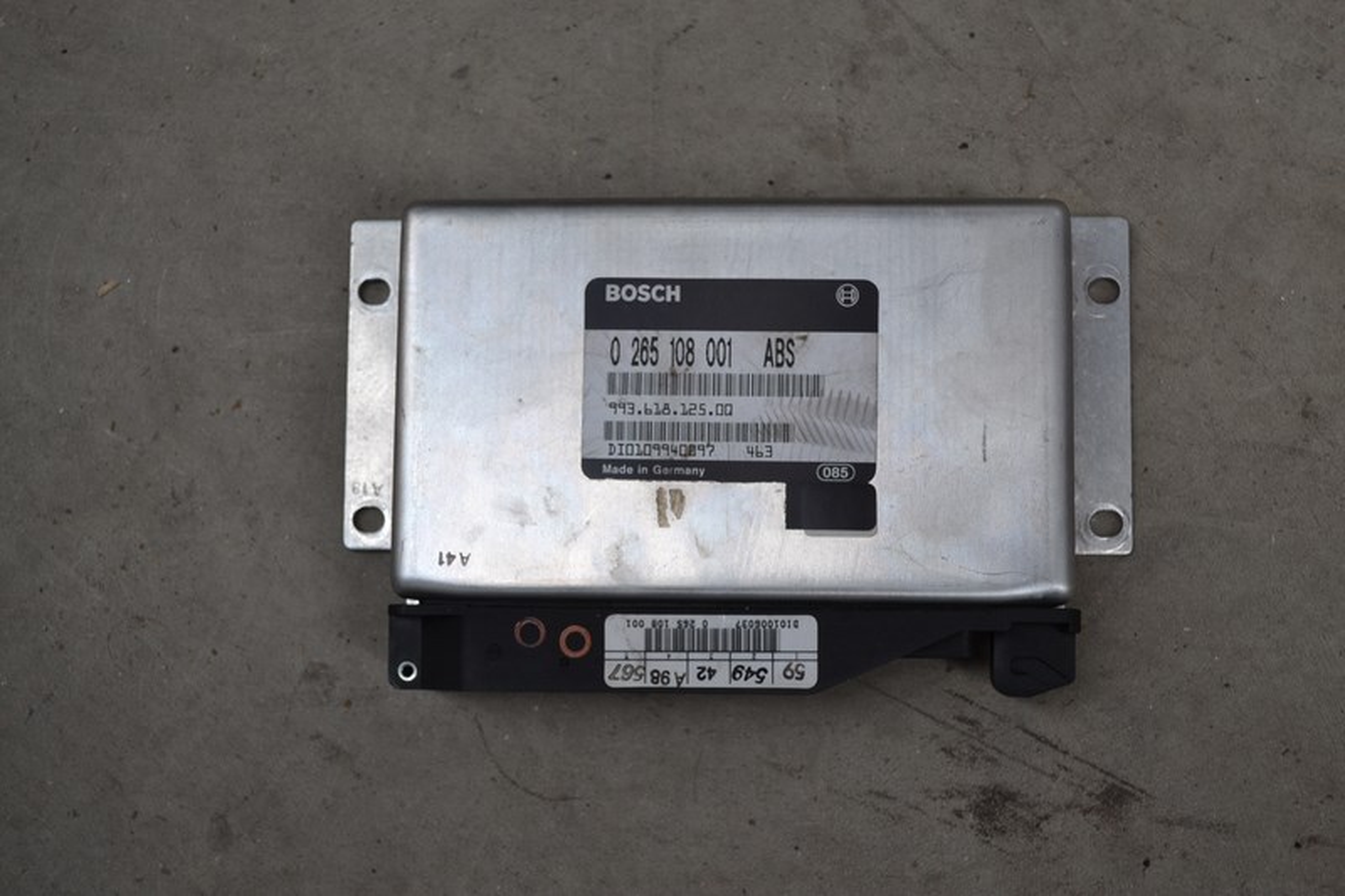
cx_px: 672
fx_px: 1905
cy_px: 448
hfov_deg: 38.9
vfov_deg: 26.5
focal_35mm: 51
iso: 400
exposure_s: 1/30
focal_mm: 34
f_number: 5
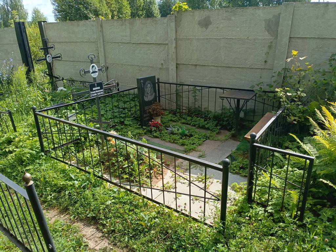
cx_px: 168
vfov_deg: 54.9
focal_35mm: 25
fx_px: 243
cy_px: 126
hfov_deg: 69.4
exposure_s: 1/707
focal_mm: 4.76
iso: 113
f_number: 1.69
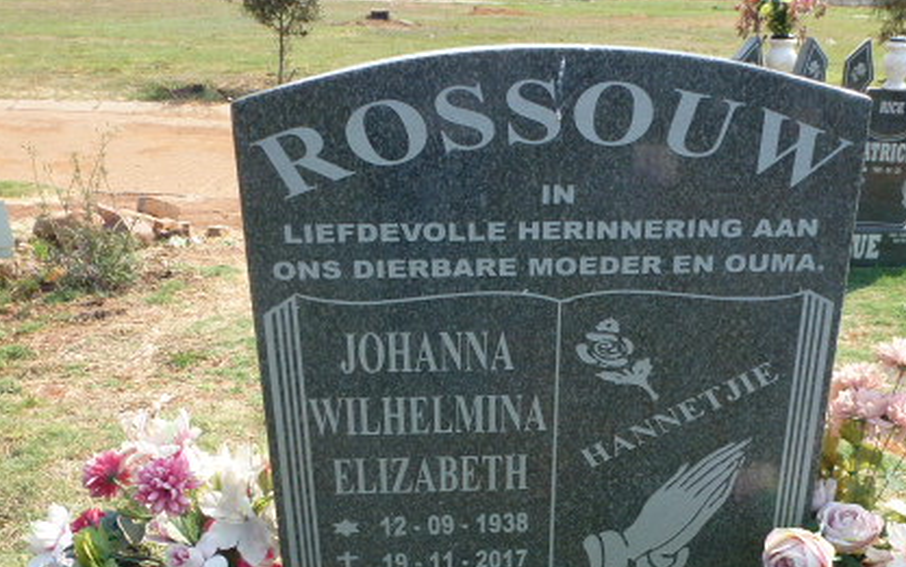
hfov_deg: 50.2
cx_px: 508
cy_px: 489
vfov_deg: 31.5
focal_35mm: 39
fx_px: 963
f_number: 4
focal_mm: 4.3
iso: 100
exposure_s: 1/250
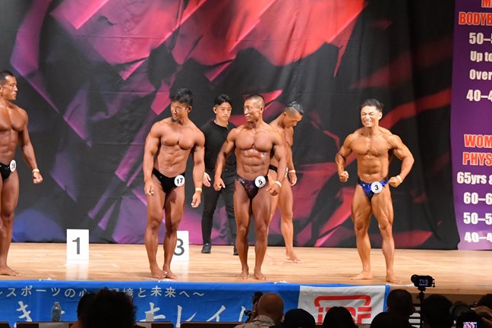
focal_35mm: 165
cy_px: 146
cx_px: 223
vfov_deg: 8.3
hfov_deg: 12.5
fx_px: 2255
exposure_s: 1/400
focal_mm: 92
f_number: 5.6
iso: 9000
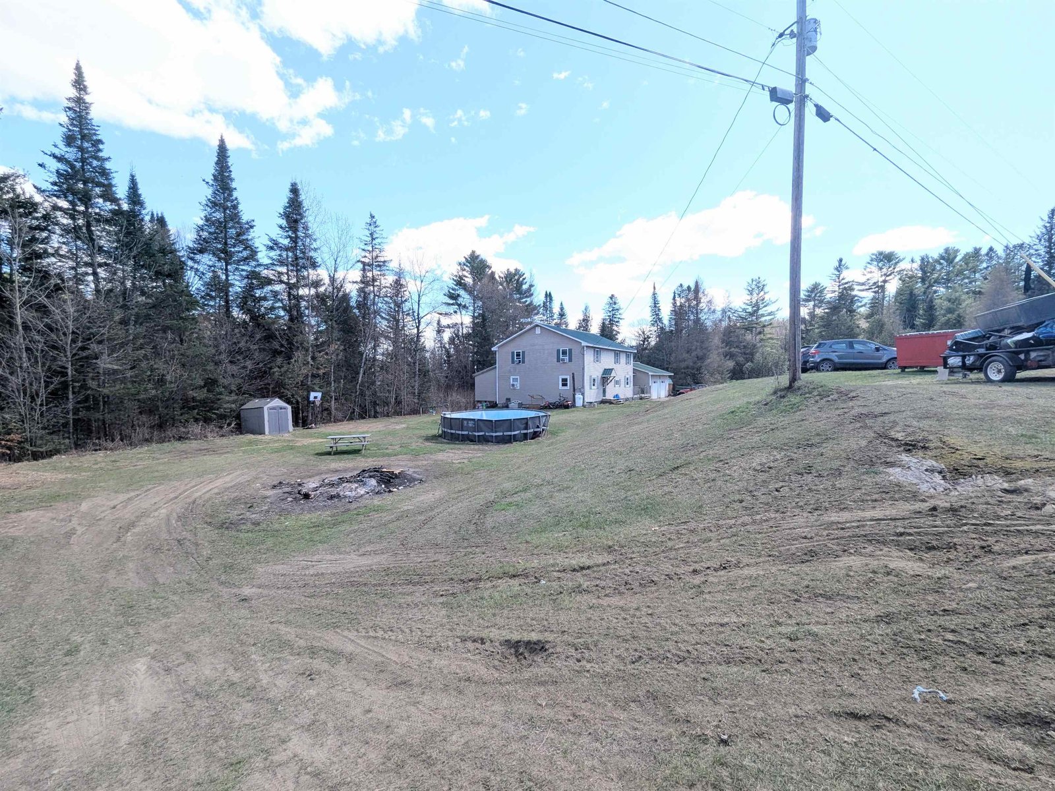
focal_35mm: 13
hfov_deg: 106.2
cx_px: 528
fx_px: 396
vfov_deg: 89.9
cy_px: 396
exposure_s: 1/499
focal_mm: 1.95
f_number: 2.2
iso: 42
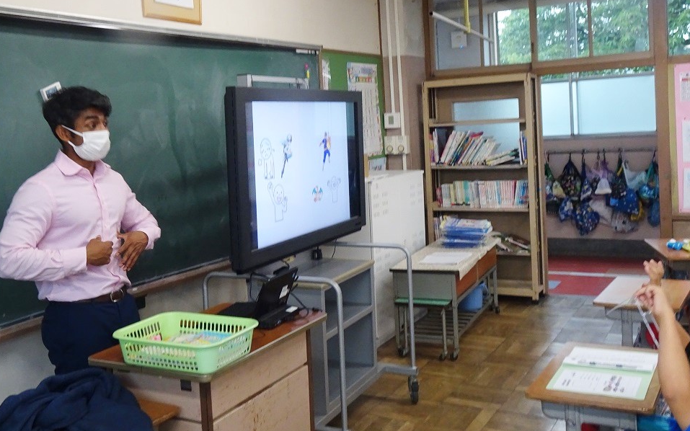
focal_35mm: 38
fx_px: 715
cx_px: 345
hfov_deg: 51.5
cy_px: 170
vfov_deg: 33.5
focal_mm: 5.98
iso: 400
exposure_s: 1/40
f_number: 4
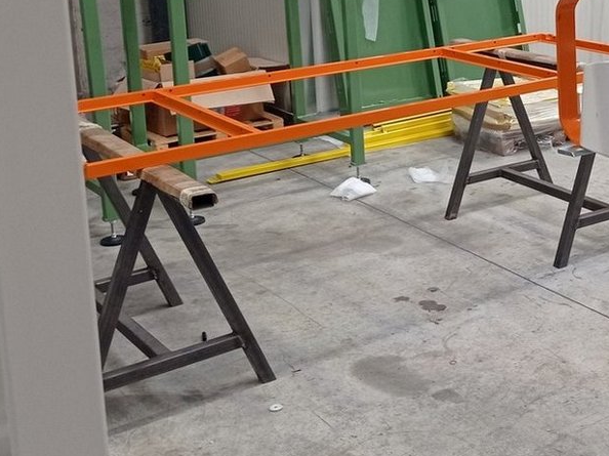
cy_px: 65
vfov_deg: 21.8
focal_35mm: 66
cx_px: 550
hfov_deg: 28.3
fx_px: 1161
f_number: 1.79
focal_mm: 4.74
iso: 124
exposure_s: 1/50
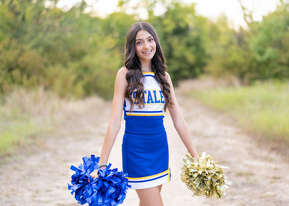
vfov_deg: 24.6
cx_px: 153
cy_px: 97
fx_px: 473
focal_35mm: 58
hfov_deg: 34.0
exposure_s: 1/500
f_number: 1.2
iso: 100
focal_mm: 50
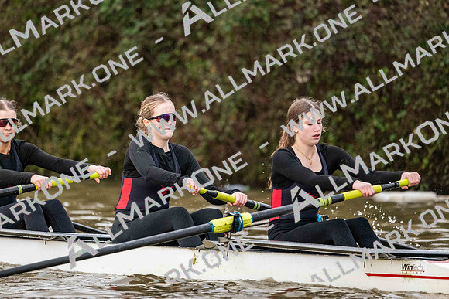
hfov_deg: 5.2
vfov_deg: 3.4
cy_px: 150
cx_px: 224
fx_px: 4990
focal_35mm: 400
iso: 3600
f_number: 4.5
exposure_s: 1/1600
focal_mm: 400
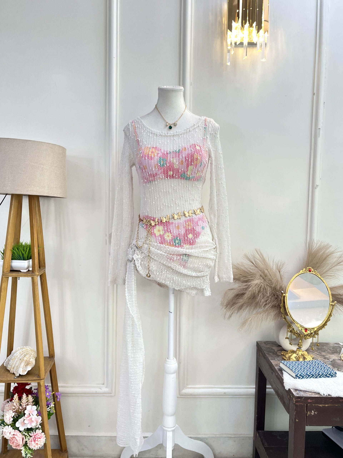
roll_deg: +0.3
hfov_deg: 53.1
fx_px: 344
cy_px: 229
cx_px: 172
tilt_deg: -3.8
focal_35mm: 26
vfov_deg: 67.3
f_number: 1.6
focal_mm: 5.1
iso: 64
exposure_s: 1/100
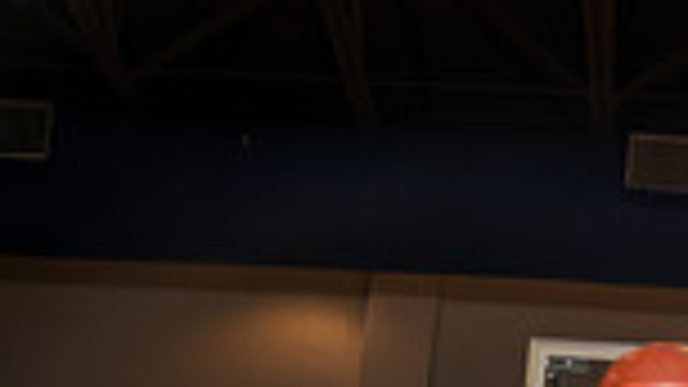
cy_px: 968
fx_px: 1350
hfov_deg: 27.3
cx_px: 648
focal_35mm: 74
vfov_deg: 12.4
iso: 640
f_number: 5.6
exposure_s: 1/250
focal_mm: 24
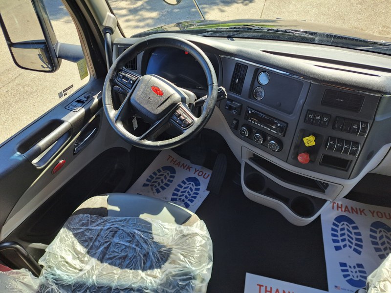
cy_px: 146
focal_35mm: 24
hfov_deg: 71.6
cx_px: 196
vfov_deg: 56.8
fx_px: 271
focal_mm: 5.23
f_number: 1.8
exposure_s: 1/171
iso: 50
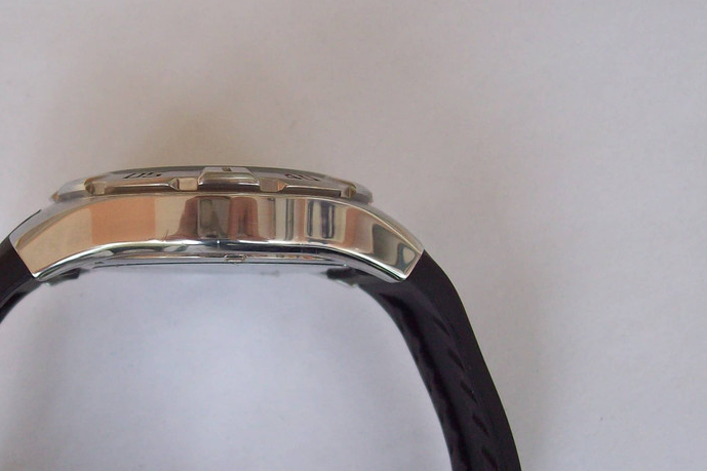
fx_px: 1139
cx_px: 209
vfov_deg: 23.4
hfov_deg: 34.0
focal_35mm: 58
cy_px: 235
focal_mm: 6
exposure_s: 1/253
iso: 80
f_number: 2.7
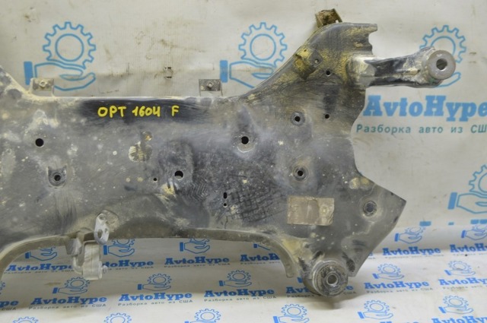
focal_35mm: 45
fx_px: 608
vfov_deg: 29.8
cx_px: 244
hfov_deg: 43.7
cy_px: 162
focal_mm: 30
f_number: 5.6
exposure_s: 1/20
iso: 400
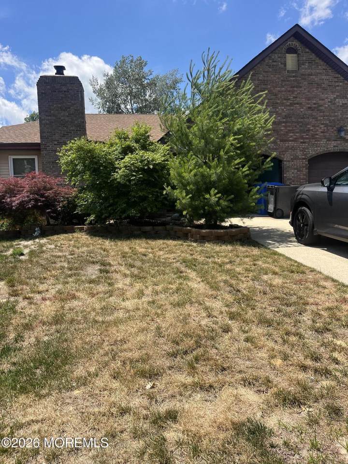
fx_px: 349
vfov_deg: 67.3
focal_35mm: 26
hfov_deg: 53.1
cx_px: 174
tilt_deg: -2.7
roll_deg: +2.8
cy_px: 232
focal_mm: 5.1
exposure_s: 1/2268
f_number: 1.6
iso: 50
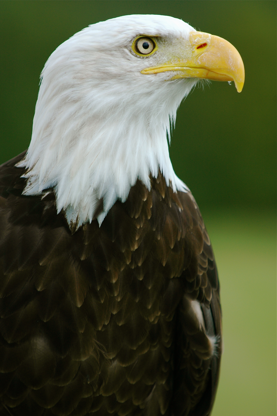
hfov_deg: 3.3
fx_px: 4856
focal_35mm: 420
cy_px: 208
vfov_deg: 4.9
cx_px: 138
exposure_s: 1/800
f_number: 4
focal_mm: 280
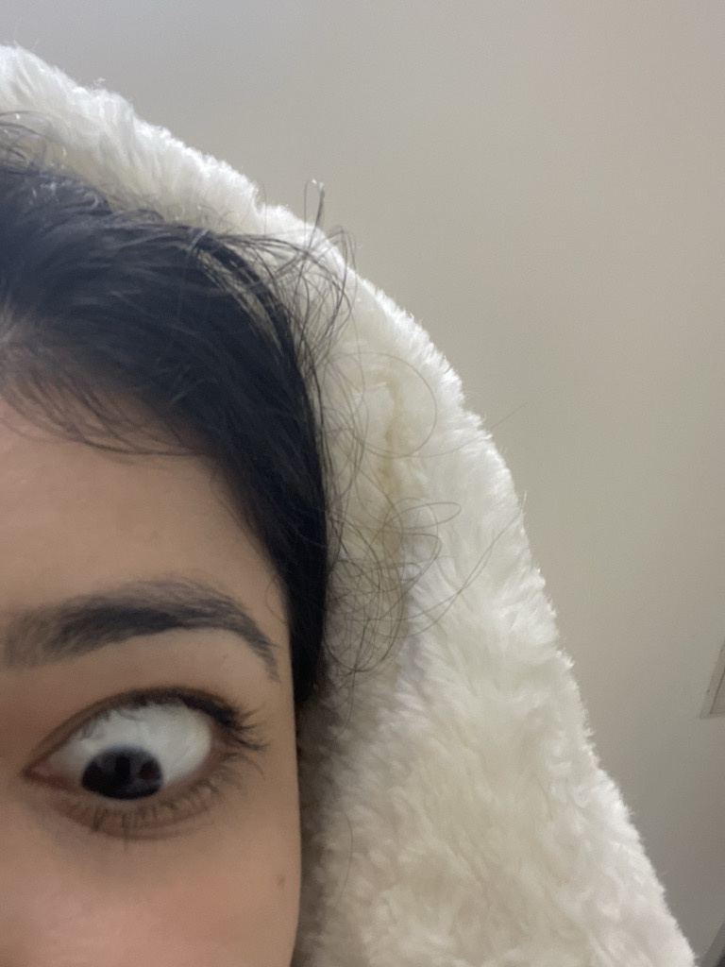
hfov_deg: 46.8
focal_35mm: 30
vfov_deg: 60.0
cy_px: 484
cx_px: 362
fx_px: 838
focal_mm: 2.71
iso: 200
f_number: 2.2
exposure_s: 1/60
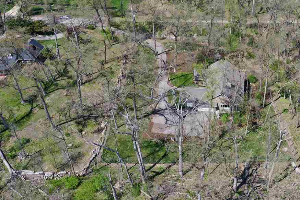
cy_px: 68
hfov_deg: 46.6
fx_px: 342
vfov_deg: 32.4
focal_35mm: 41
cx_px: 203
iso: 100
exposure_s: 1/500
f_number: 5.6
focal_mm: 10.26
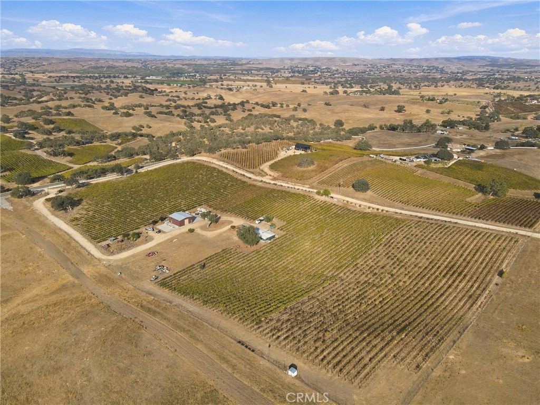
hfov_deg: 71.6
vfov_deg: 56.8
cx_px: 270
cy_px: 202
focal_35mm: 24
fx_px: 374
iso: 100
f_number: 2.8
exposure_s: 1/640
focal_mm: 4.5
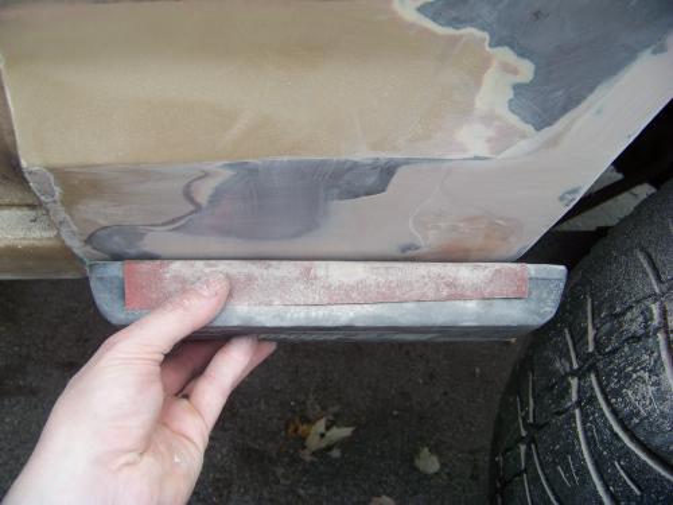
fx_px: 700
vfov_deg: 39.7
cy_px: 252
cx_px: 336
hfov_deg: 51.4
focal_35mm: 36
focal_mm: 5.85
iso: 62
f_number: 2.8
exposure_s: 1/60
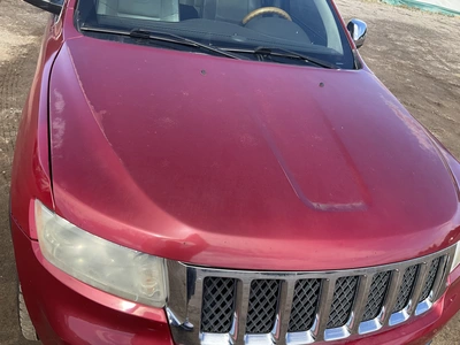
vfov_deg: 48.2
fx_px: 385
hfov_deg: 61.7
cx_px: 230
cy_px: 172
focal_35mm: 29
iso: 25
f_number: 1.8
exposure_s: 1/599
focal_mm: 3
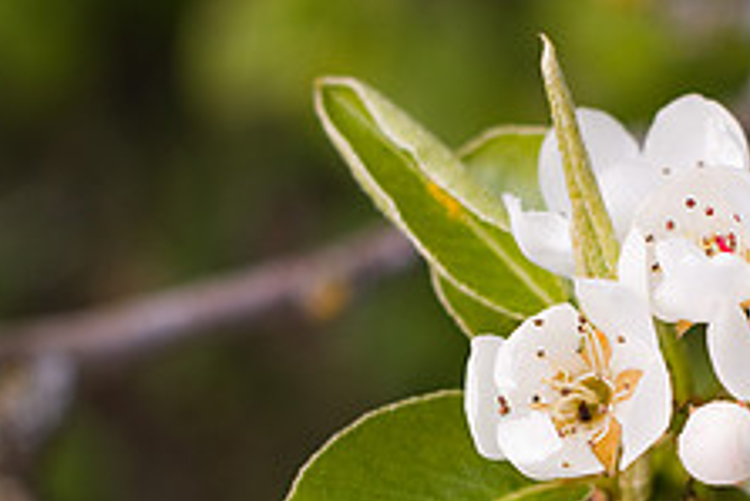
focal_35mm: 195
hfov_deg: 10.5
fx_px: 4065
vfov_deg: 7.0
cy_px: 461
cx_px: 548
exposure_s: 1/250
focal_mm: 50
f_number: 4.5
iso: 100
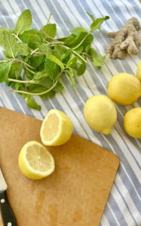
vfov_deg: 38.9
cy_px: 114
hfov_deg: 24.9
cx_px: 68
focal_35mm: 52
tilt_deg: -70.3
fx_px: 319
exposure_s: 1/121
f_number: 1.78
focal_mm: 6.86
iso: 100
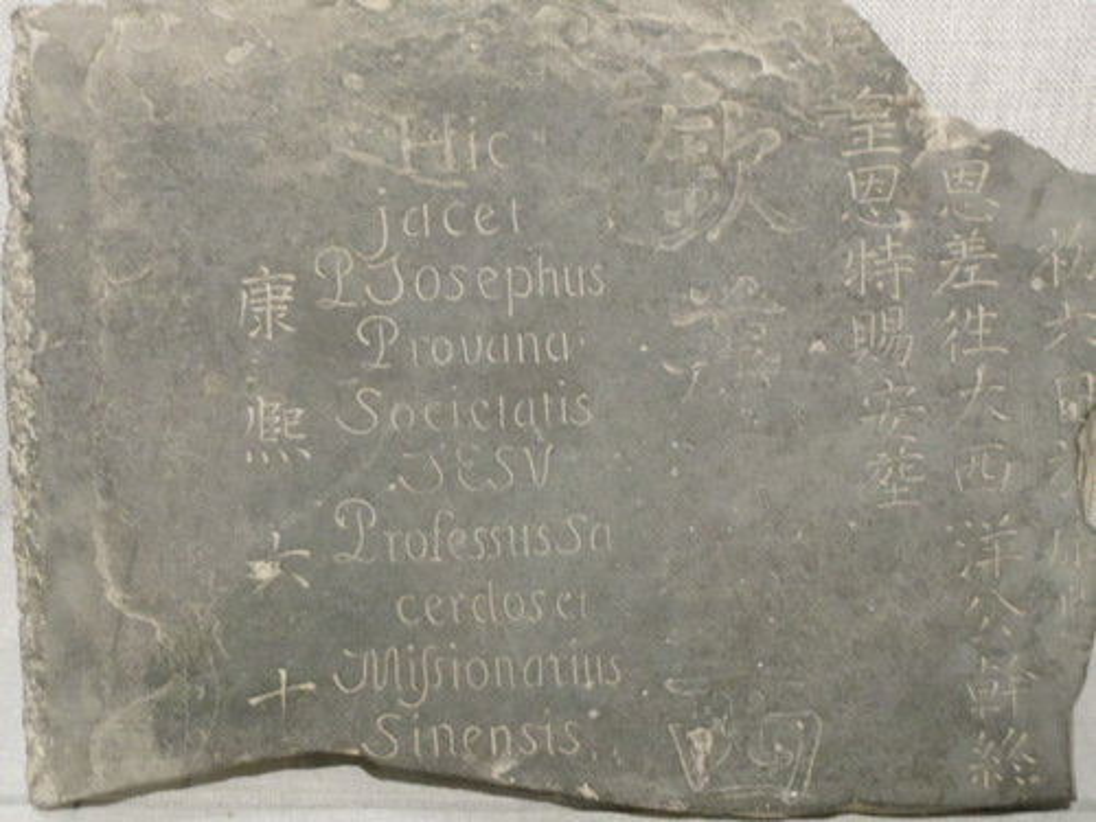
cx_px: 548
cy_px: 411
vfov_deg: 16.2
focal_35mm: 91
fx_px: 2881
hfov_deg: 21.5
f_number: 4.6
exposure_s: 1/5
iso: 800
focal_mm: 12.35
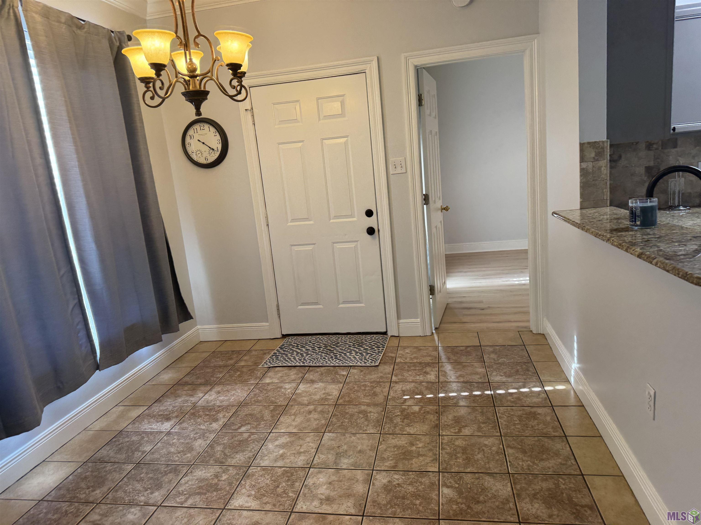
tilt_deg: -10.6
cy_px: 262
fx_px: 486
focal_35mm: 24
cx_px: 350
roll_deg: +8.1
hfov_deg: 71.6
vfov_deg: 56.8
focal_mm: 6.76
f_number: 1.78
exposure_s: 1/60
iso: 125
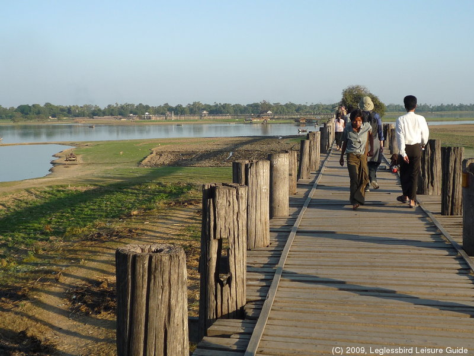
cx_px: 237
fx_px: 698
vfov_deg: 28.6
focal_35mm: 51
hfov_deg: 37.5
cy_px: 178
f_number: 3.8
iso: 100
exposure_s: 1/500
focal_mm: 6.3
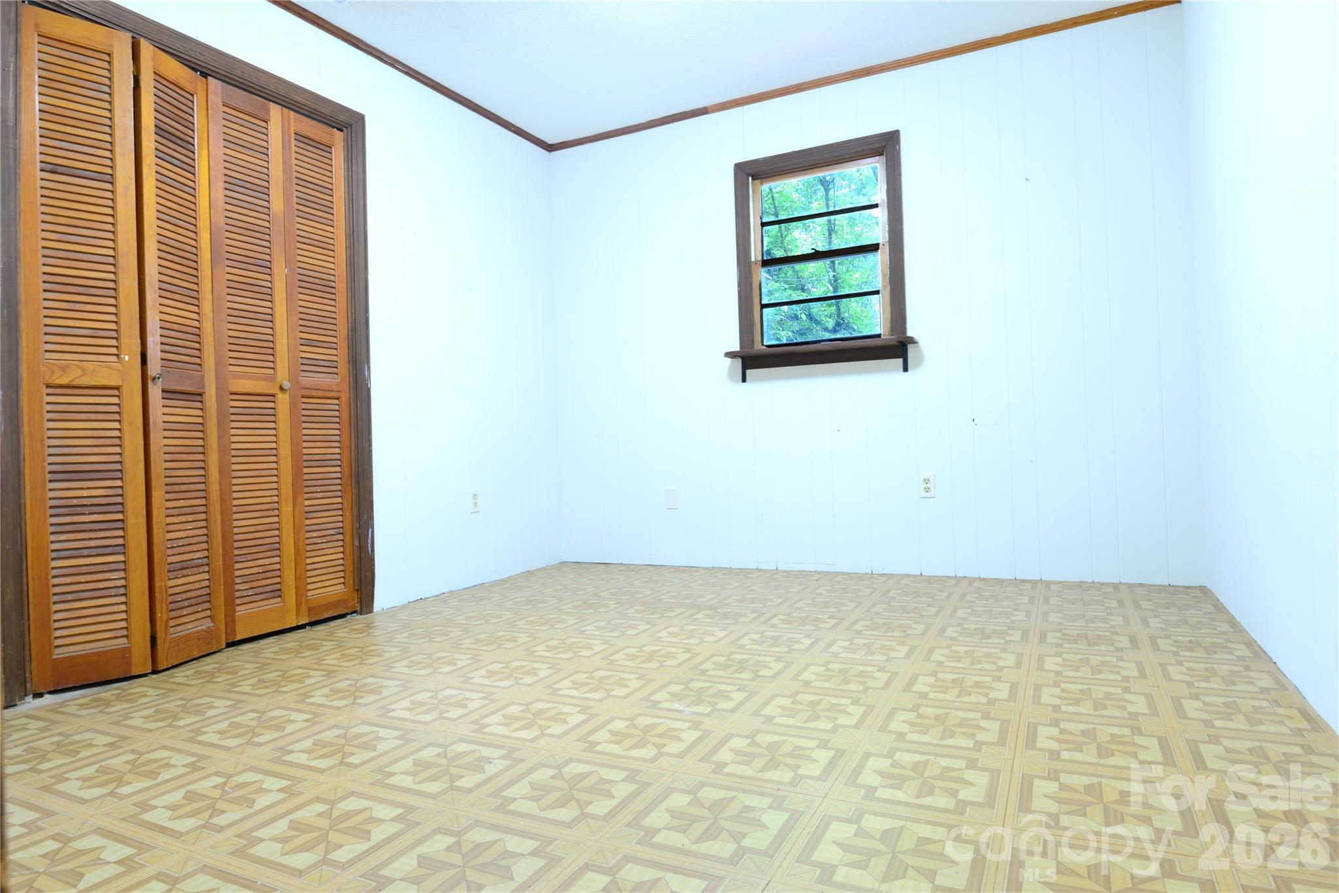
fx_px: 818
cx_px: 670
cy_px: 446
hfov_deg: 78.6
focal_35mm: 22
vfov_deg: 57.2
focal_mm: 22
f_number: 9
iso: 200
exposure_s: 1/5
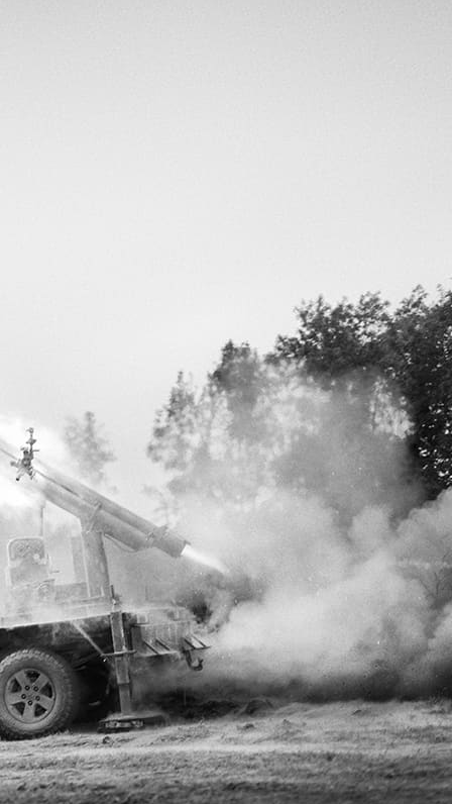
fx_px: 1683
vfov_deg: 26.8
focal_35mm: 79
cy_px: 403
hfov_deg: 15.1
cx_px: 24
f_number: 1.2
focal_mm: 50
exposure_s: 1/8000
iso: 2000
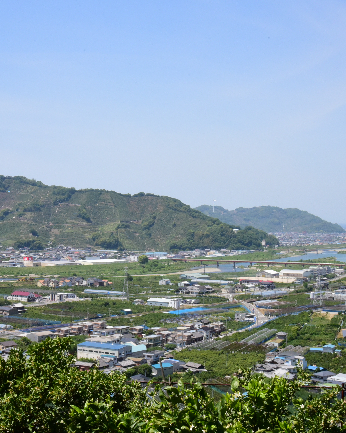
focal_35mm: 68
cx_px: 145
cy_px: 241
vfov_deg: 27.9
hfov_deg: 22.5
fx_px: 870
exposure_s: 1/320
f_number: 25
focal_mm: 42
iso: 2000
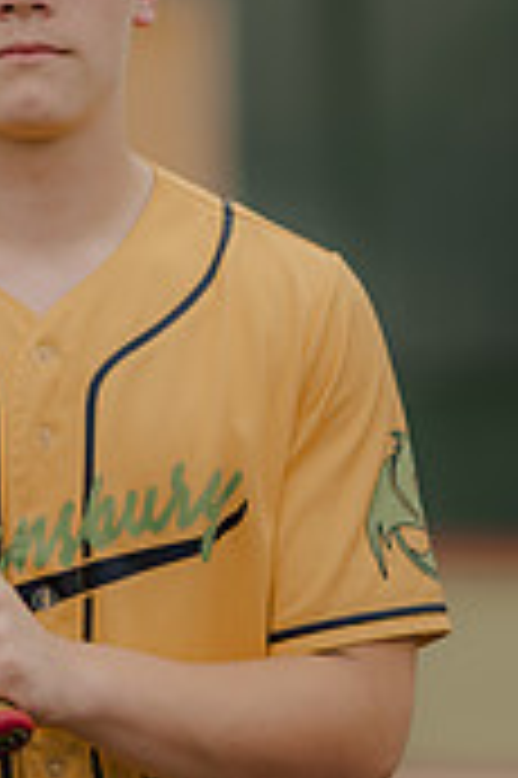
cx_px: 41
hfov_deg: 4.2
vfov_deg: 6.2
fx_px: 7136
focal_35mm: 330
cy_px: 207
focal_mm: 85
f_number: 1.4
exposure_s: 1/1600
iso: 125
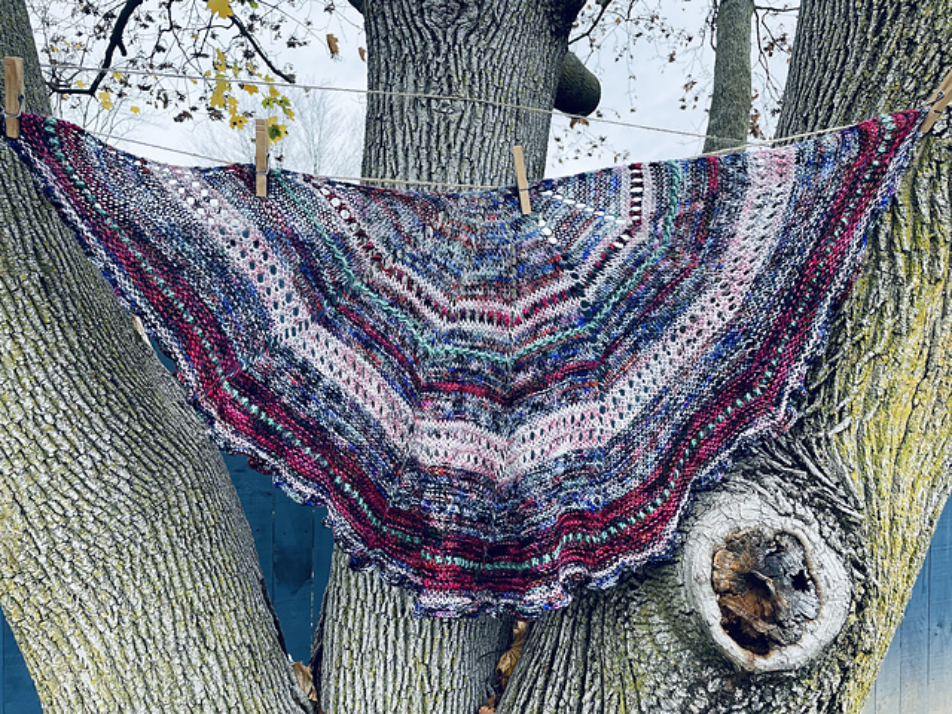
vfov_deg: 53.1
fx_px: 715
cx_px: 476
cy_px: 357
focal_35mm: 26
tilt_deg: -1.0
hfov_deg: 67.3
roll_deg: -1.2
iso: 32
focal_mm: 4.2
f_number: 1.6
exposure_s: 1/485
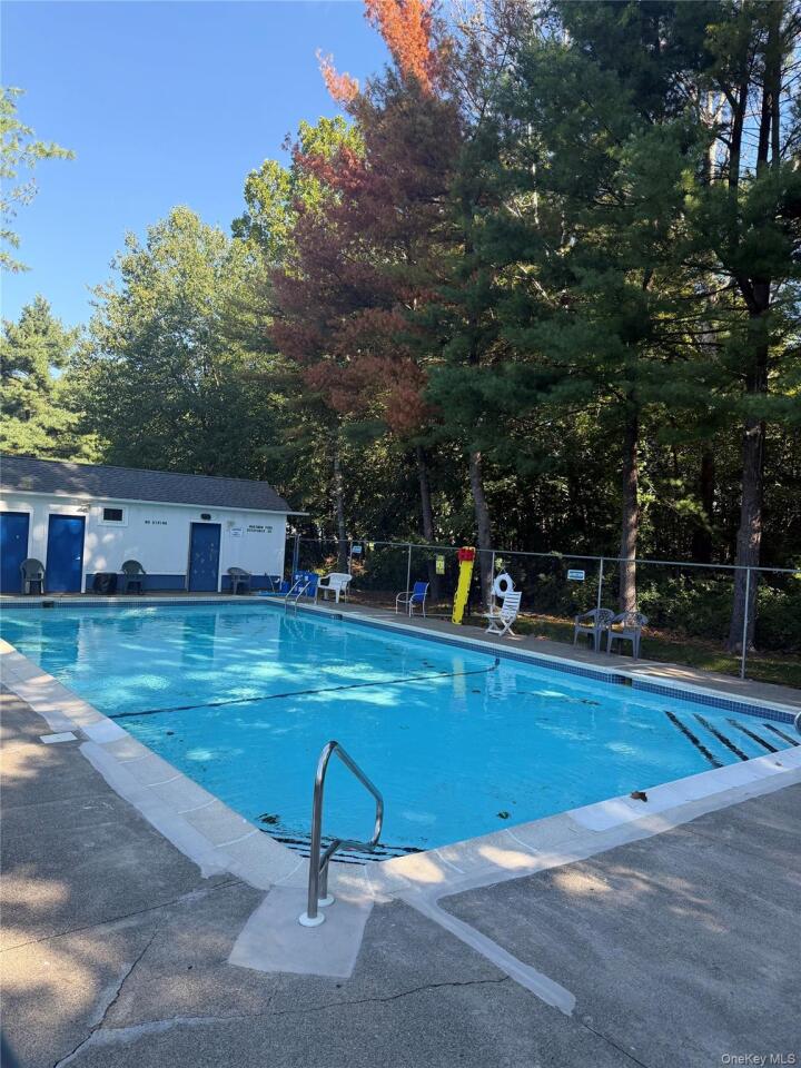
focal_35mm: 24
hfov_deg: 56.8
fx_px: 740
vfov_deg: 71.6
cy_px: 534
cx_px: 400
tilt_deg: -0.3
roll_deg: -3.3
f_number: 1.78
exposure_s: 1/868
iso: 100
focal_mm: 6.76
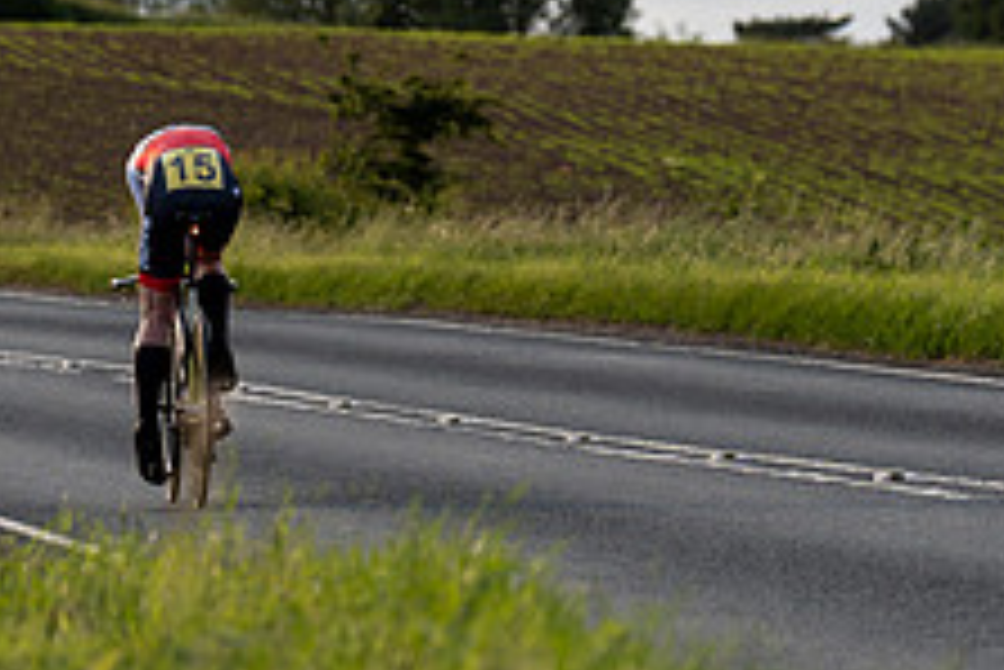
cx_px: 253
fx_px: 12893
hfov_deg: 4.5
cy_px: 422
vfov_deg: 3.0
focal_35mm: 462
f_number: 3.2
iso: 125
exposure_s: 1/1000
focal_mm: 114
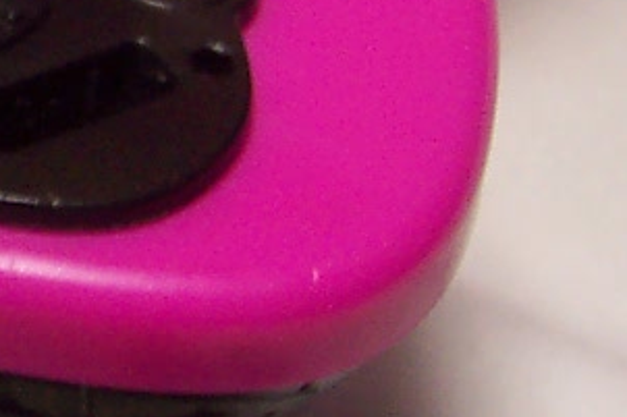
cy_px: -170
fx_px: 3673
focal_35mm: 211
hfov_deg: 9.5
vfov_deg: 6.4
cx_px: -291
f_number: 2.8
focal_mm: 5.6
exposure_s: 1/45
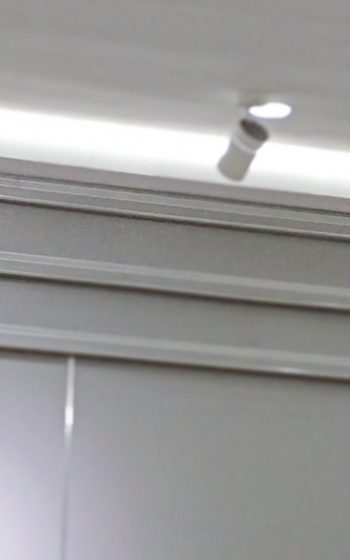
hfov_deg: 5.7
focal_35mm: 230
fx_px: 3509
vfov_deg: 8.8
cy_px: 908
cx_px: 254
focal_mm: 6.7
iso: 300
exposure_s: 1/100
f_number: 2
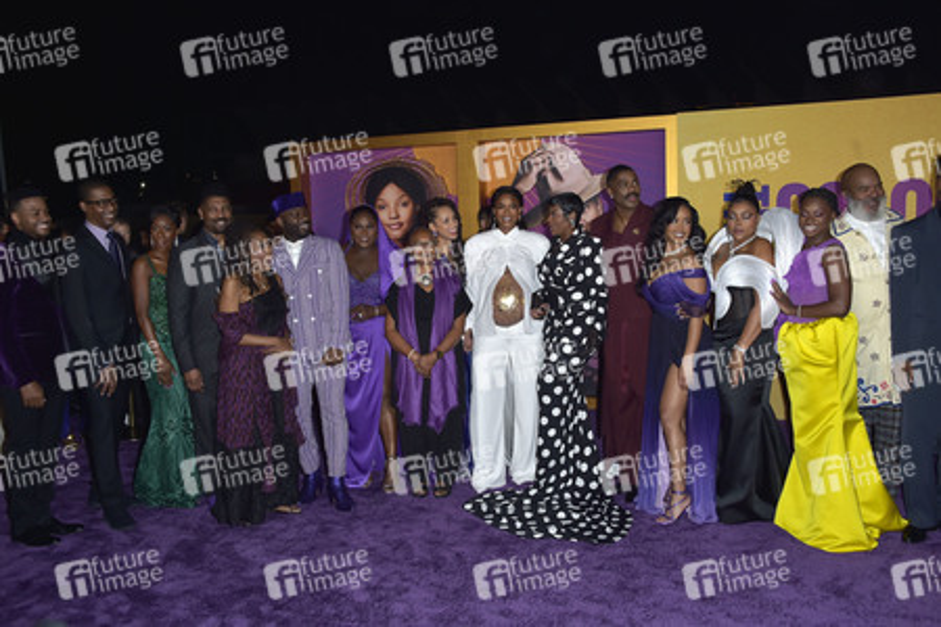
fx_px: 836
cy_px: 314
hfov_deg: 58.7
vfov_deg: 41.1
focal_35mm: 32
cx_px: 470
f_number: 6.3
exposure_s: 1/250
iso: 320
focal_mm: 32
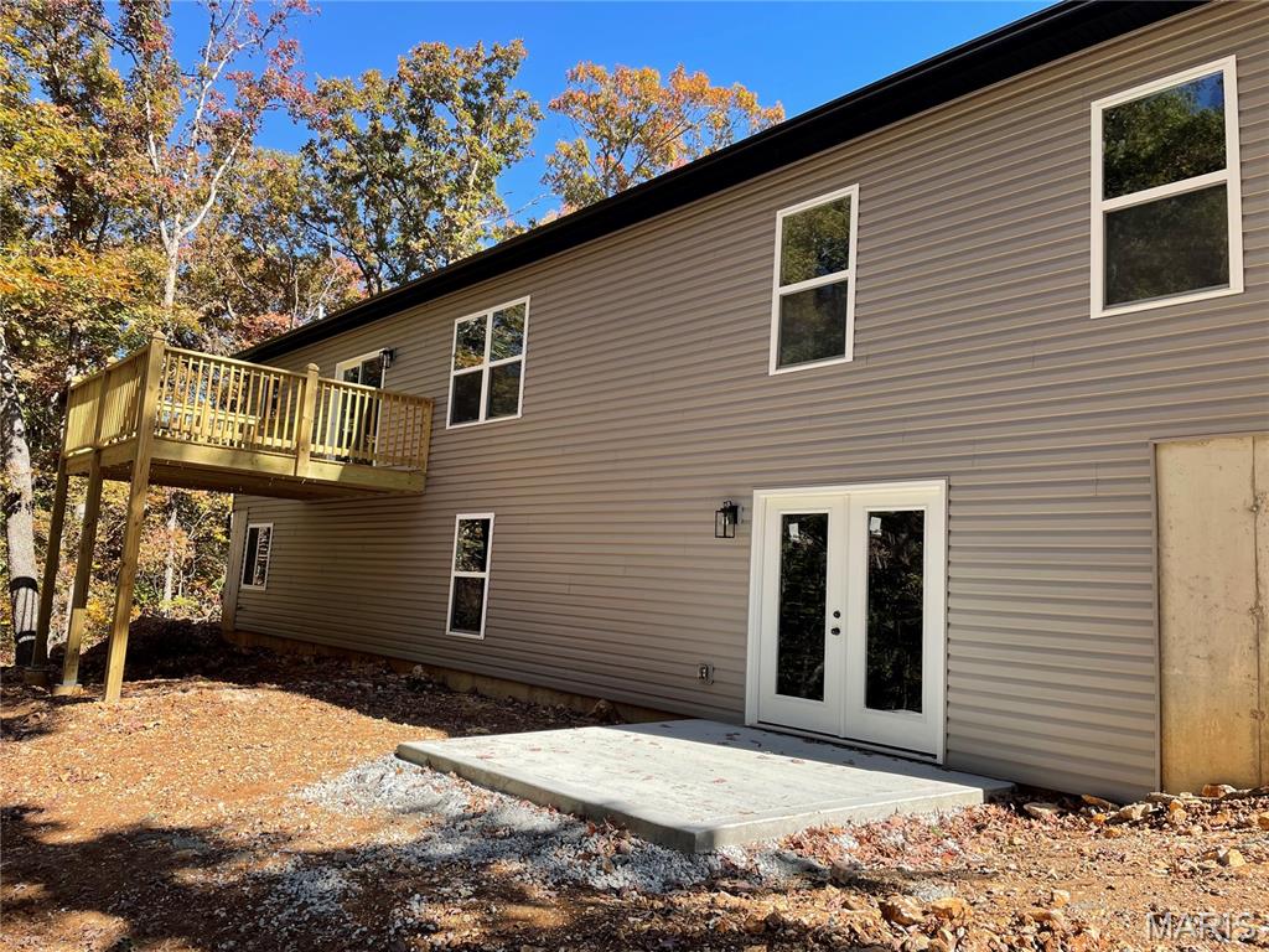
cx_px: 634
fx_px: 953
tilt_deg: +8.2
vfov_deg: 53.1
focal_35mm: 26
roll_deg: -2.9
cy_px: 476
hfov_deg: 67.3
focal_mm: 4.2
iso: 32
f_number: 1.6
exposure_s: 1/1147
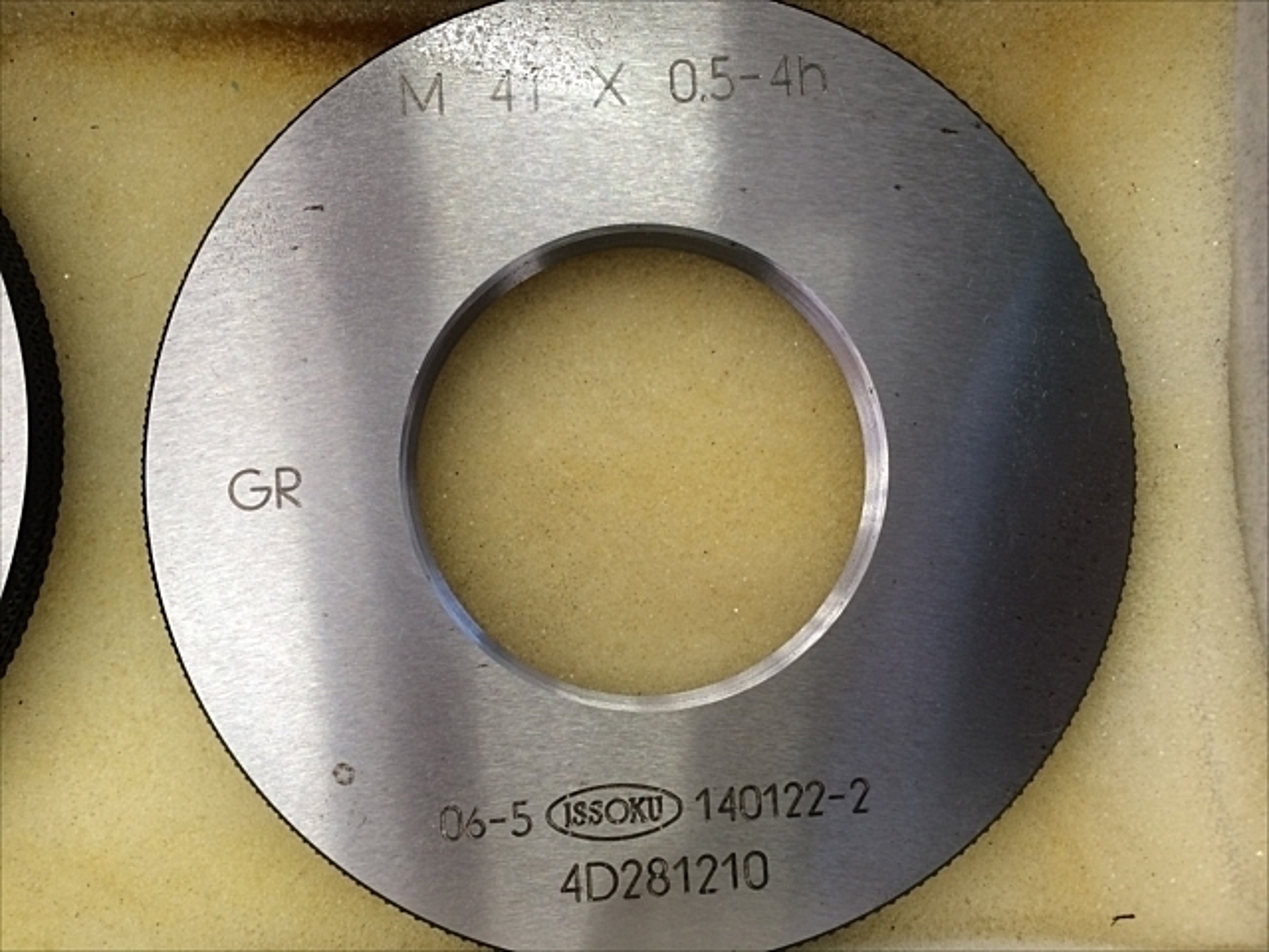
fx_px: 1063
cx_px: 634
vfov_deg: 48.2
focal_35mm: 29
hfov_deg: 61.7
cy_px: 476
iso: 40
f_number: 2.2
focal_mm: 4.15
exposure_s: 1/30
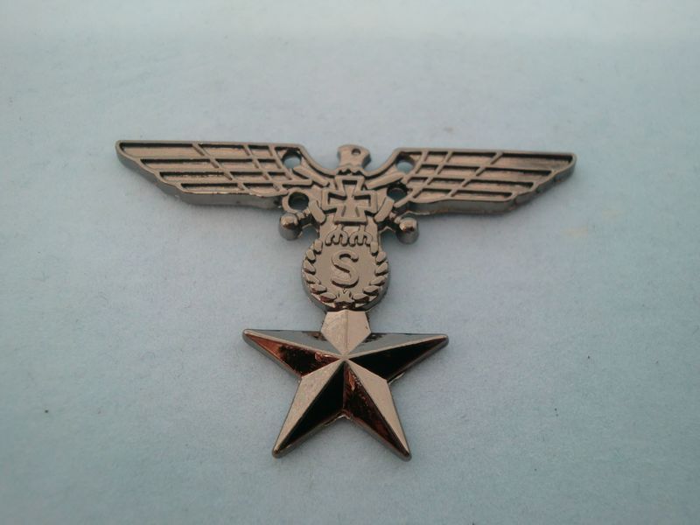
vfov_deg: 41.8
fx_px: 688
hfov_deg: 54.0
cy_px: 262
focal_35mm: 34
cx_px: 350
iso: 200
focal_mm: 5.58
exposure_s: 1/100
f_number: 2.8
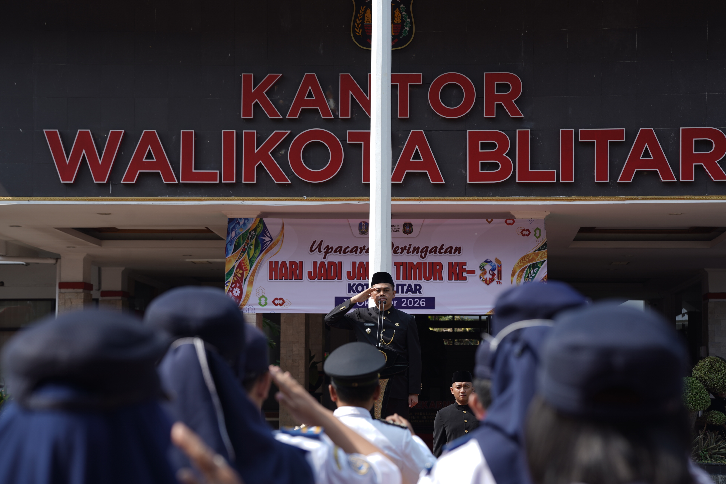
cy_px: 242
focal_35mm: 95
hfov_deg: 21.5
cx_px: 363
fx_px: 1914
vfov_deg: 14.4
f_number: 5.6
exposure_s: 1/250
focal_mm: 94.9
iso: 80
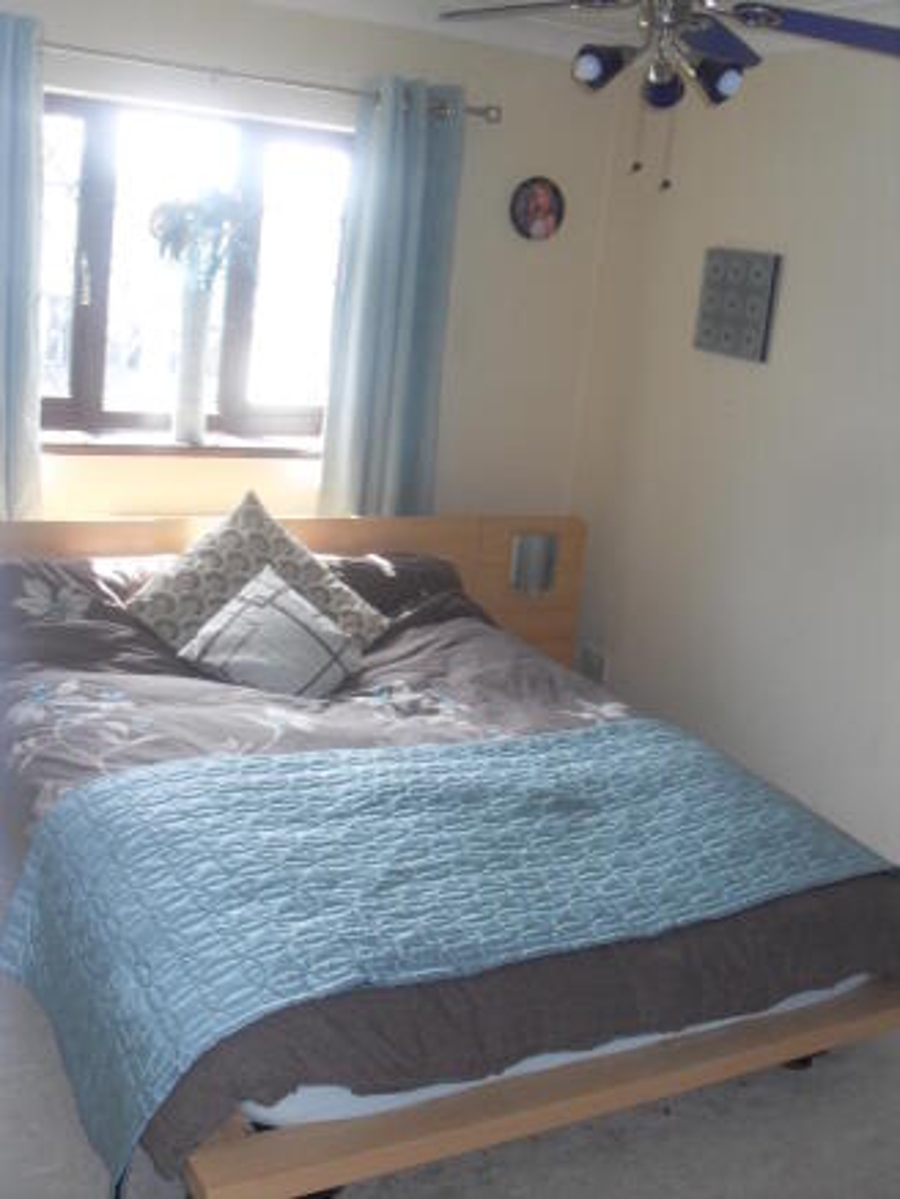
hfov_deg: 38.7
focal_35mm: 37
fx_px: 1282
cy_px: 600
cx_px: 450
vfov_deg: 50.1
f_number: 2.8
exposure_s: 1/45
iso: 100
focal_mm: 6.3
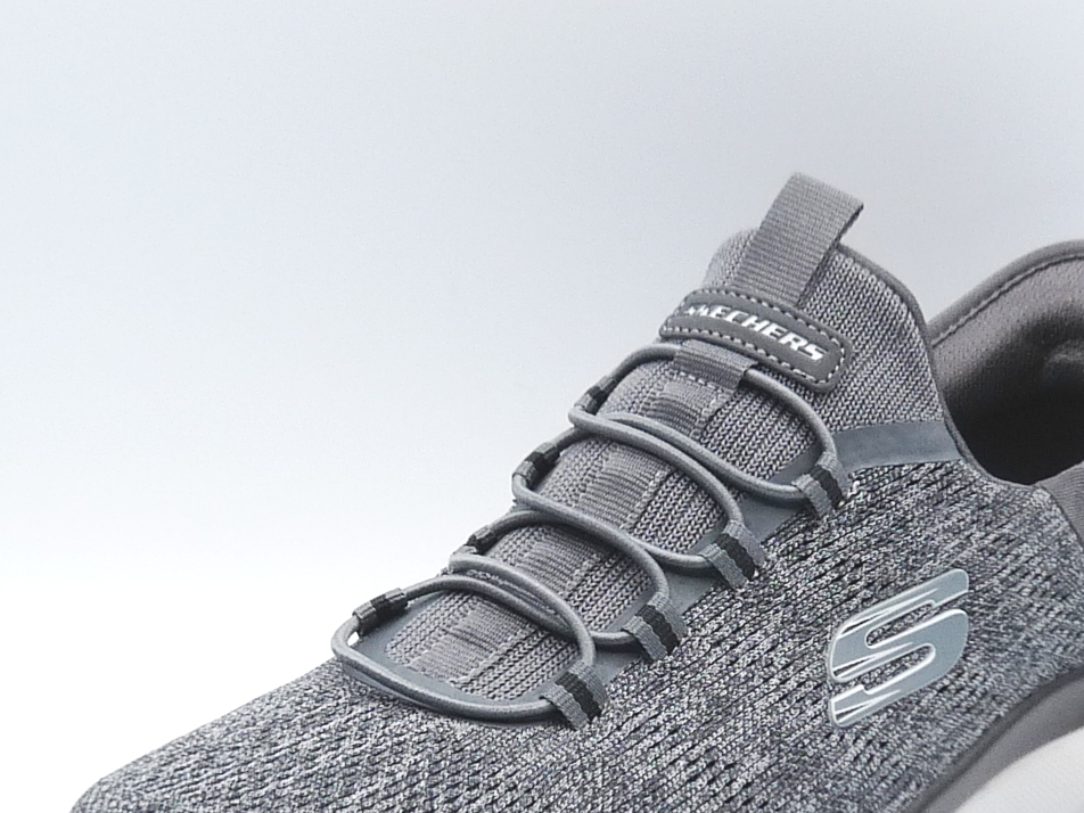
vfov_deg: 17.4
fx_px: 2630
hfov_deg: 23.2
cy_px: 673
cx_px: 656
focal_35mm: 84
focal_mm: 5
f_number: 4
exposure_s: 1/125
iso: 100
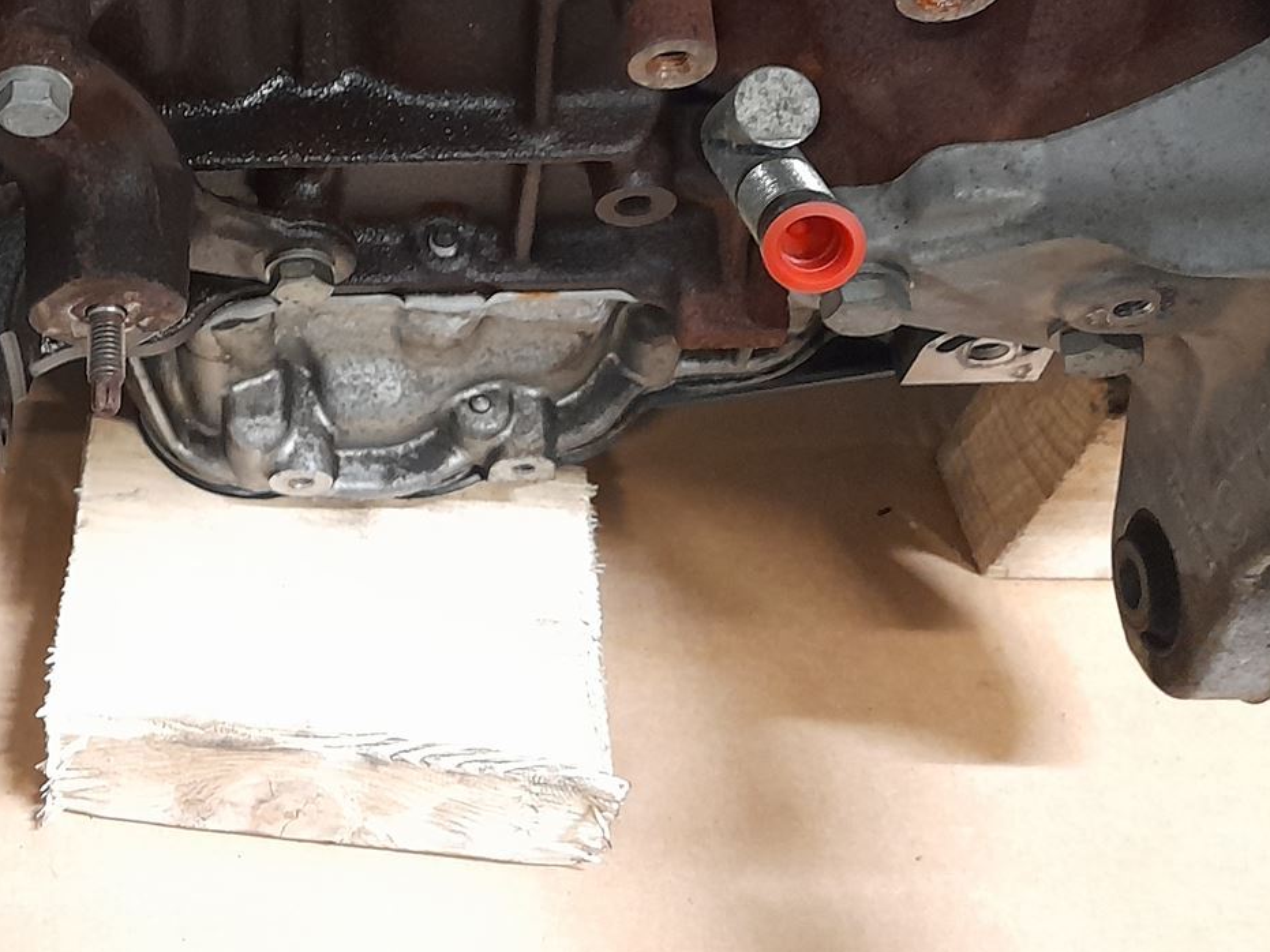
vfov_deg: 25.6
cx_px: 82
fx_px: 2018
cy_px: 64
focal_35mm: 55
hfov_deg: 32.8
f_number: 2
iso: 500
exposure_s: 1/33
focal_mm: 4.6
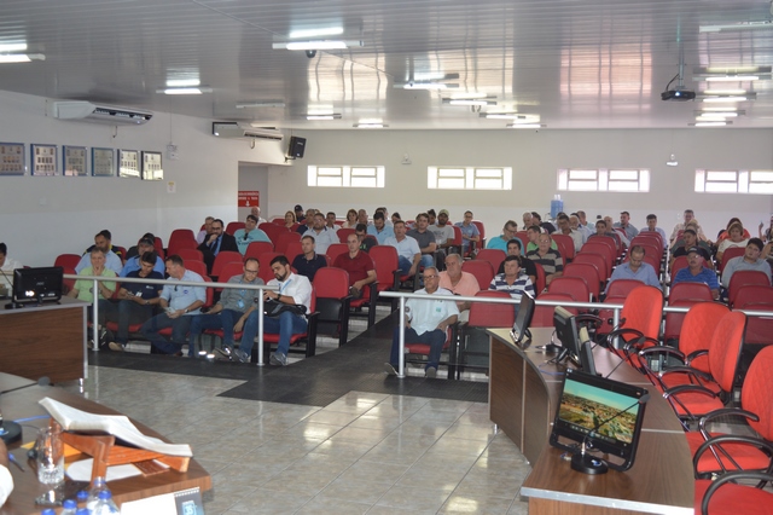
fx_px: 869
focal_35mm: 40
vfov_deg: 33.0
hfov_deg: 47.9
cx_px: 386
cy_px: 258
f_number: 4
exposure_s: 1/60
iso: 560
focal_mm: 27
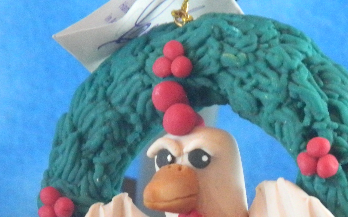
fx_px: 1745
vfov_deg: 7.0
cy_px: 304
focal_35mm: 184
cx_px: 236
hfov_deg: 11.4
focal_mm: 10.2
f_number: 3.8
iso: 400
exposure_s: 1/15
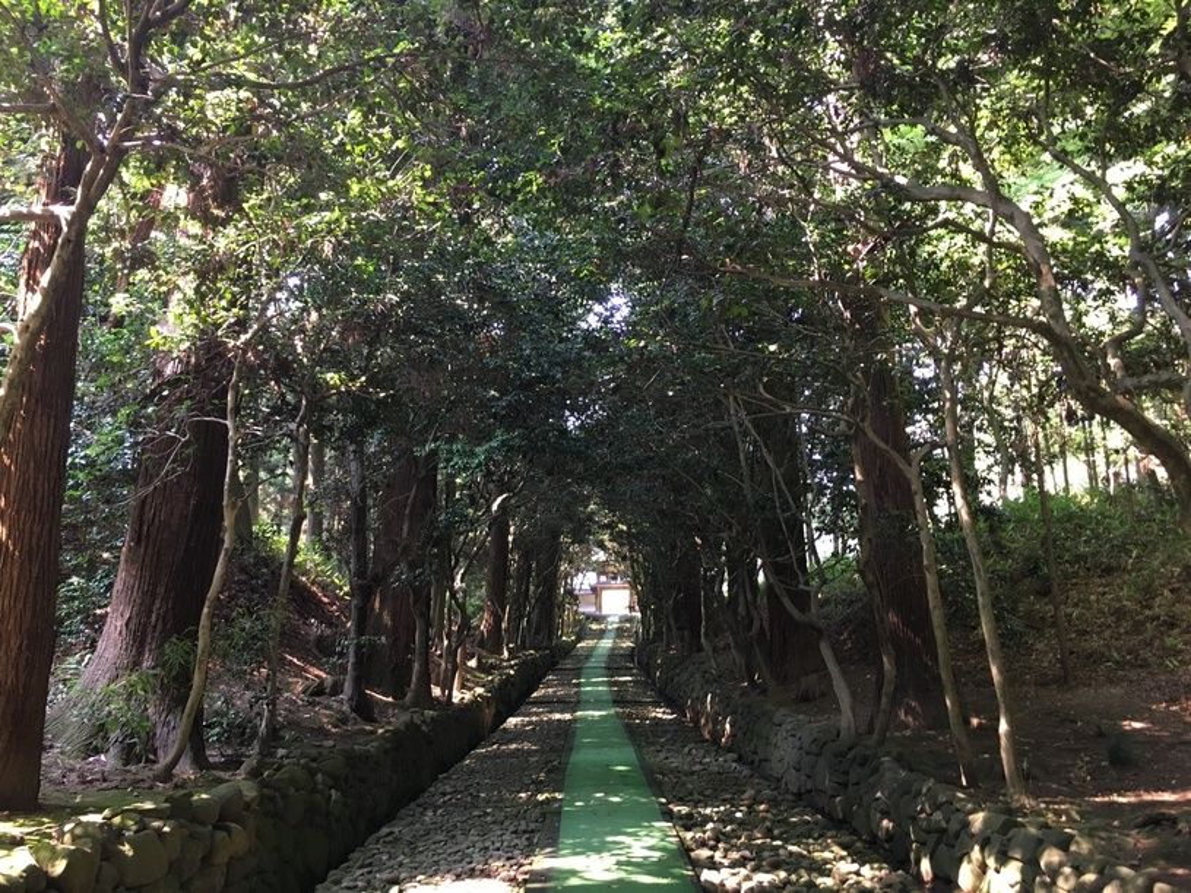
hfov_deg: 61.7
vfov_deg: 48.2
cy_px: 446
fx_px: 998
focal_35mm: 29
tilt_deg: +13.6
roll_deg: +0.6
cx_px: 596
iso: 100
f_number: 2.2
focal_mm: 4.15
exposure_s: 1/30
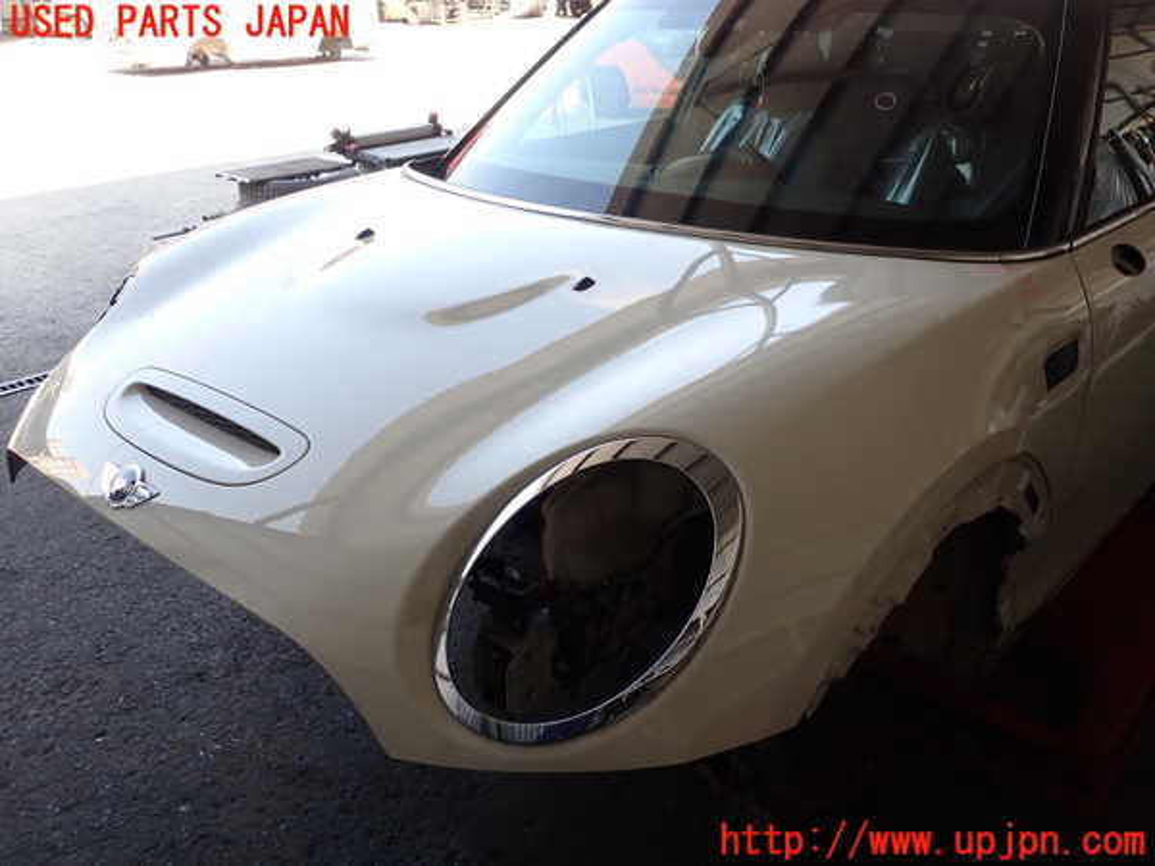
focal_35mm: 30
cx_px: 578
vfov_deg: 46.8
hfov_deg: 60.0
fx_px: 1001
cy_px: 433
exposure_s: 1/125
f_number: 3.2
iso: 100
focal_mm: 5.4
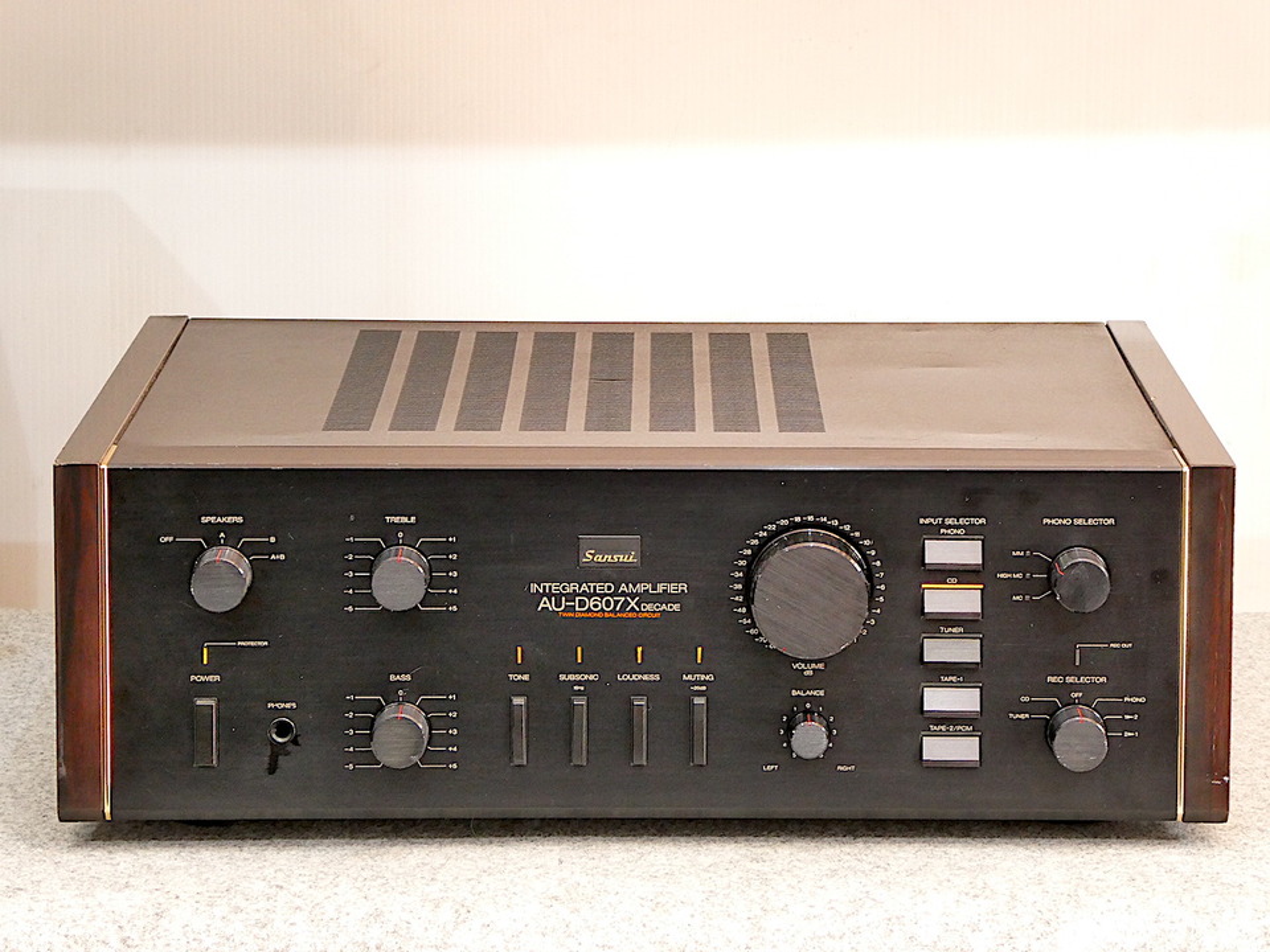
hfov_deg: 14.6
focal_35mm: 135
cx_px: 635
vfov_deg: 11.0
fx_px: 4953
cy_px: 476
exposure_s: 1/13
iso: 400
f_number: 5.3
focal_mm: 24.2
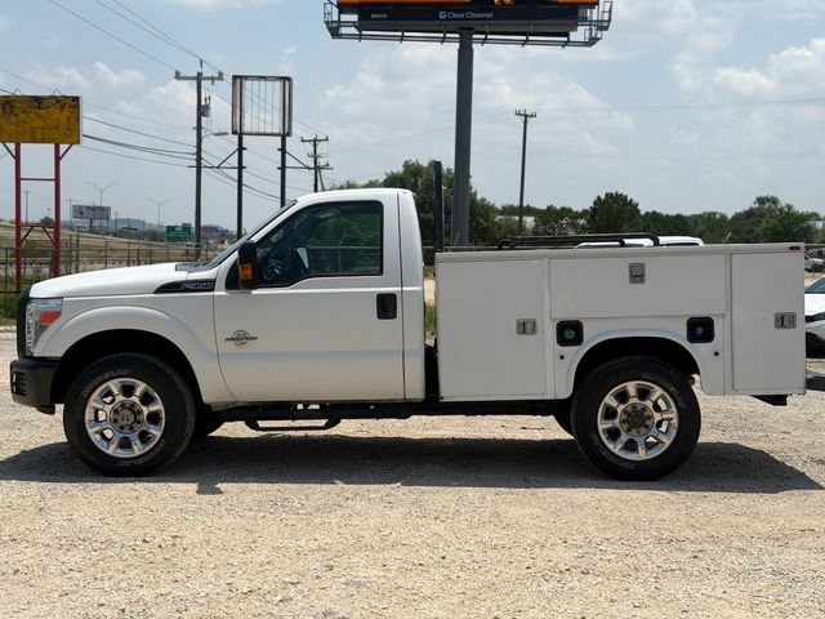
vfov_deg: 30.3
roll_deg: -1.3
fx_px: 1144
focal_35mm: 48
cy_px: 310
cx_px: 412
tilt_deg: -4.6
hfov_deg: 39.7
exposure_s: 1/9901
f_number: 1.78
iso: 64
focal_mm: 6.76
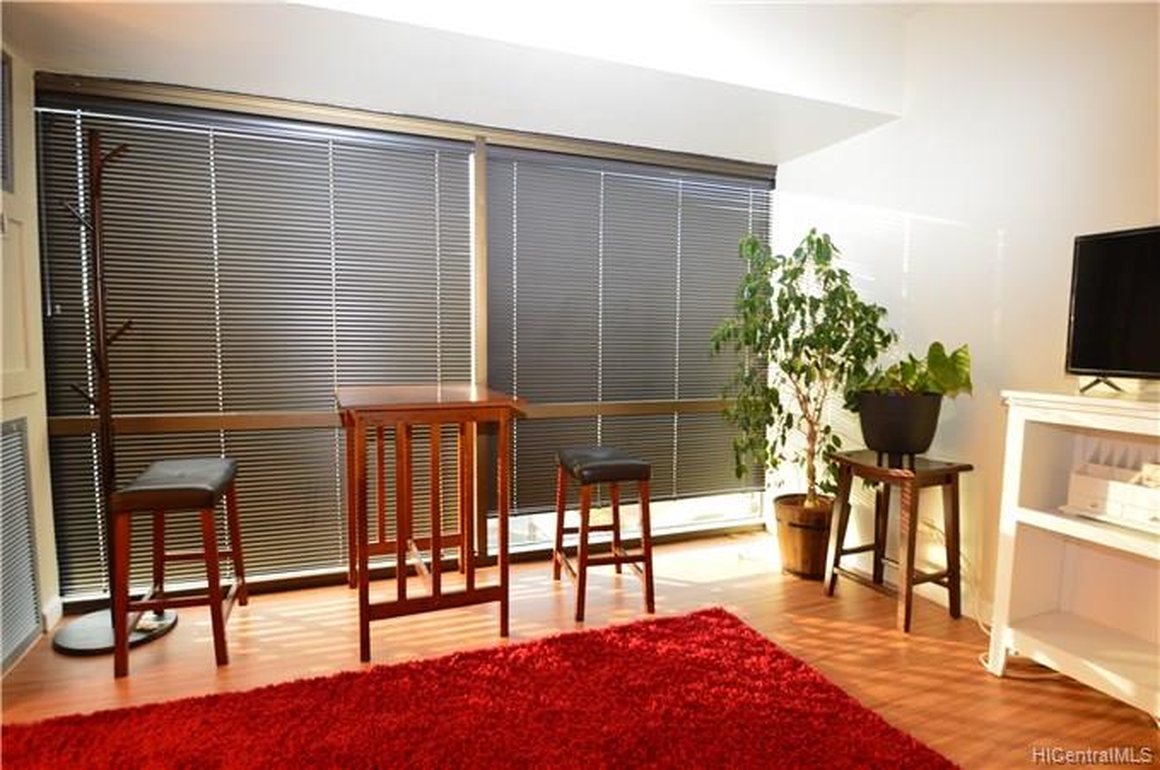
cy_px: 385
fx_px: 579
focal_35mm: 18
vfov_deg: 67.2
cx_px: 580
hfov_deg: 90.1
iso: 800
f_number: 4
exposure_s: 1/20
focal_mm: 12
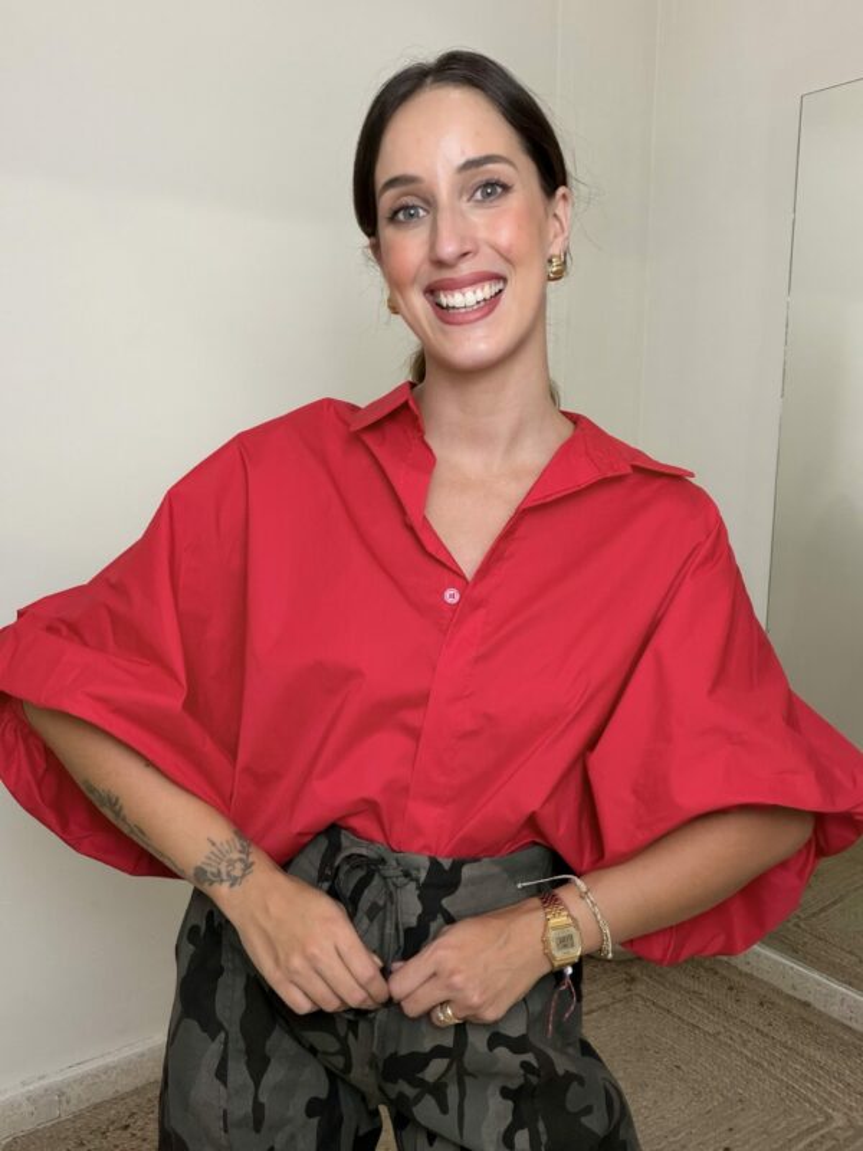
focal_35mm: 30
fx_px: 997
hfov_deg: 46.8
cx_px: 432
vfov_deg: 60.0
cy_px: 576
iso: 125
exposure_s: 1/60
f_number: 1.9
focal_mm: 2.71
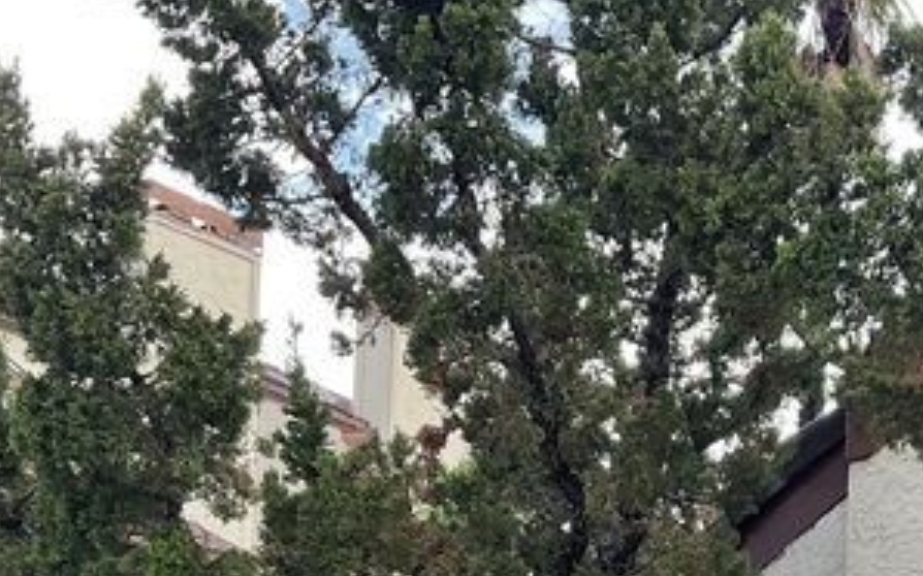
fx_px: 1660
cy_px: 737
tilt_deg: +4.7
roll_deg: -1.1
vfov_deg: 18.4
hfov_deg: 30.7
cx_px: 669
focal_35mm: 66
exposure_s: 1/126
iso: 16
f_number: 1.8
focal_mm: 3
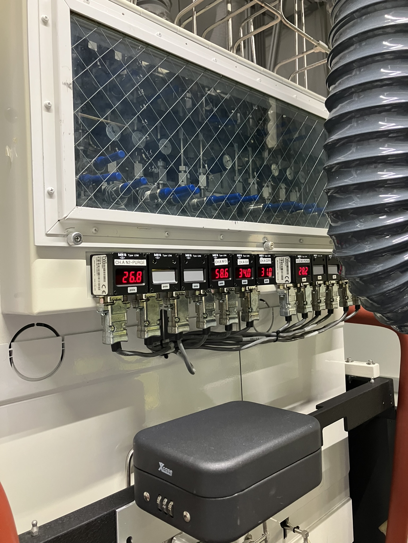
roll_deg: +2.3
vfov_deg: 63.4
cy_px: 272
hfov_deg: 49.7
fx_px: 440
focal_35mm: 28
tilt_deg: +2.2
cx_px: 204
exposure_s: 1/50
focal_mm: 3.99
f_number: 1.8
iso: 200
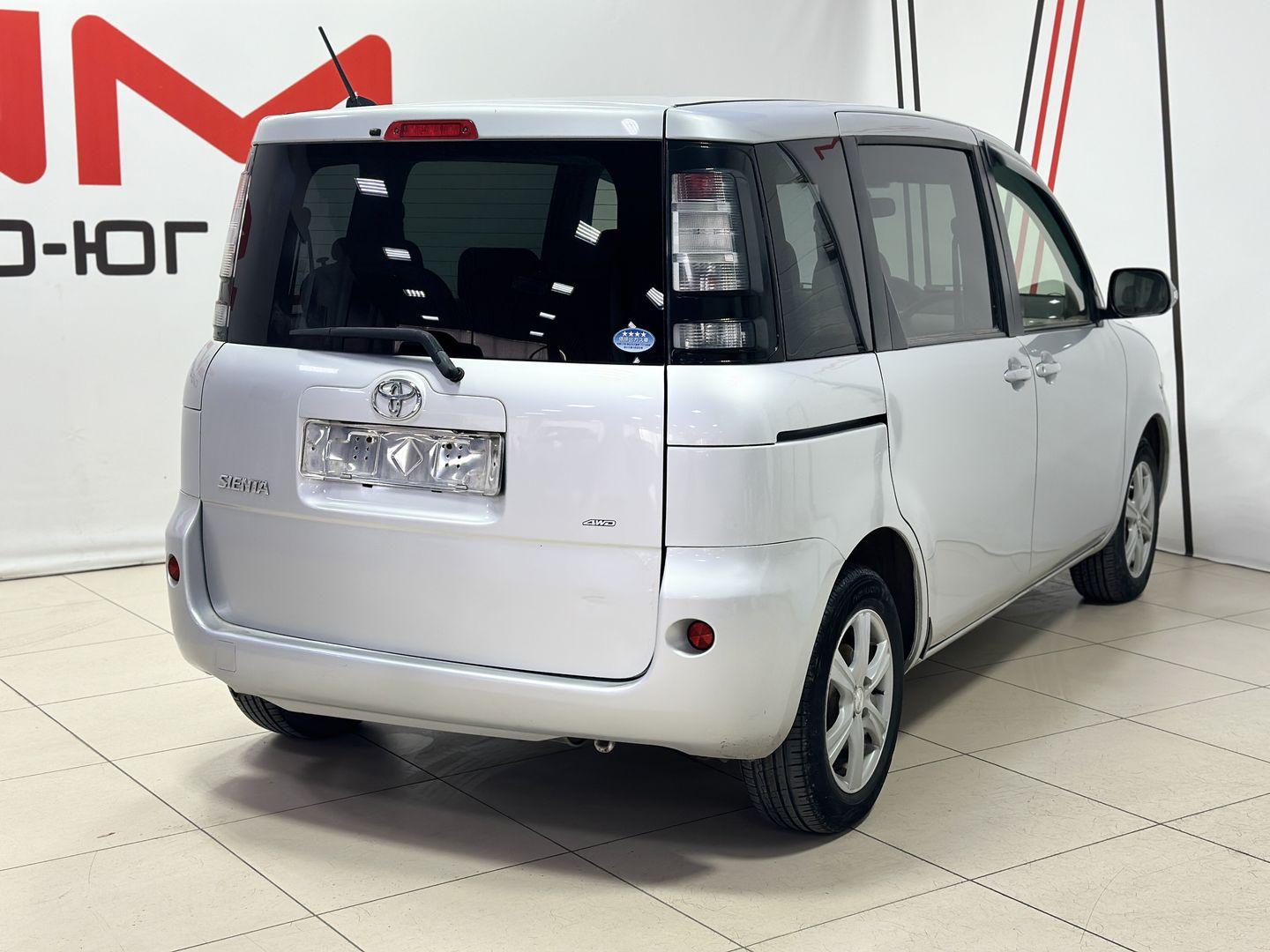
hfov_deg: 39.7
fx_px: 1761
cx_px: 635
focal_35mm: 48
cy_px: 476
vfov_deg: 30.3
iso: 100
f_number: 1.78
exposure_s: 1/100
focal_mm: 6.86
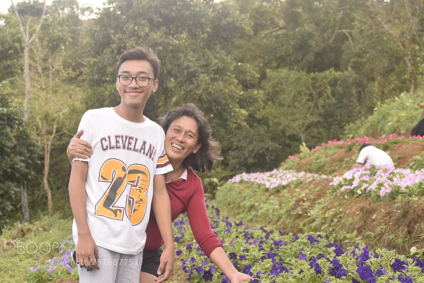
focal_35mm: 82
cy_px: 142
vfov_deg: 16.5
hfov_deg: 24.6
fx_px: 971
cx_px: 212
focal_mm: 55
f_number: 6.3
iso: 400
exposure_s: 1/250
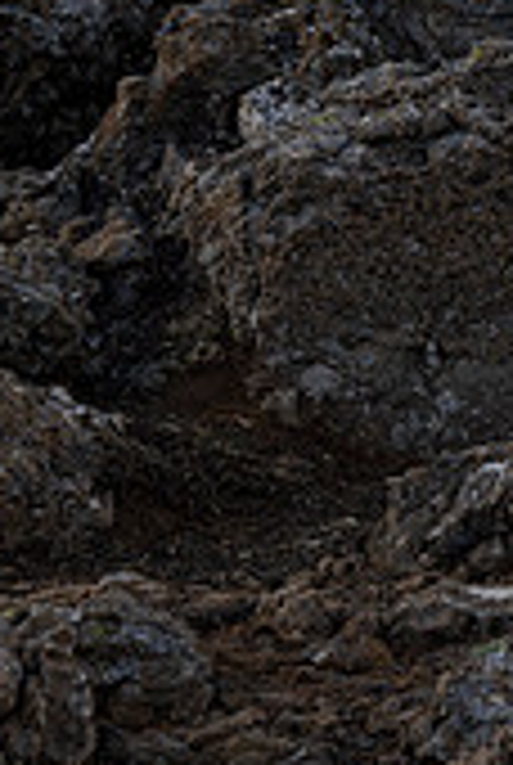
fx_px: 4215
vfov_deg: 10.2
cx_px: 616
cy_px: -135
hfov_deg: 6.9
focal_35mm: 198
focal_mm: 75
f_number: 10
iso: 100
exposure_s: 1/200
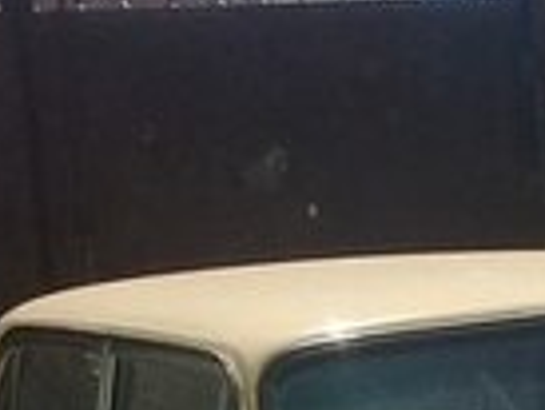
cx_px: 553
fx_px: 2348
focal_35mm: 149
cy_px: 647
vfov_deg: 9.6
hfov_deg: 13.1
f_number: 2.2
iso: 50
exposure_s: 1/1969
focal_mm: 3.3
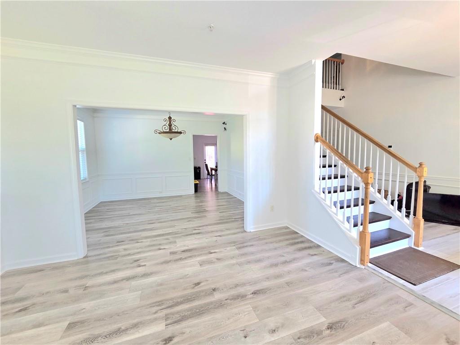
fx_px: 173
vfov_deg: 89.9
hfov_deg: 106.2
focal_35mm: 13
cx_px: 230
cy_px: 172
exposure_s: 1/120
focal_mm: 2.2
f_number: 2.2
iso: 250
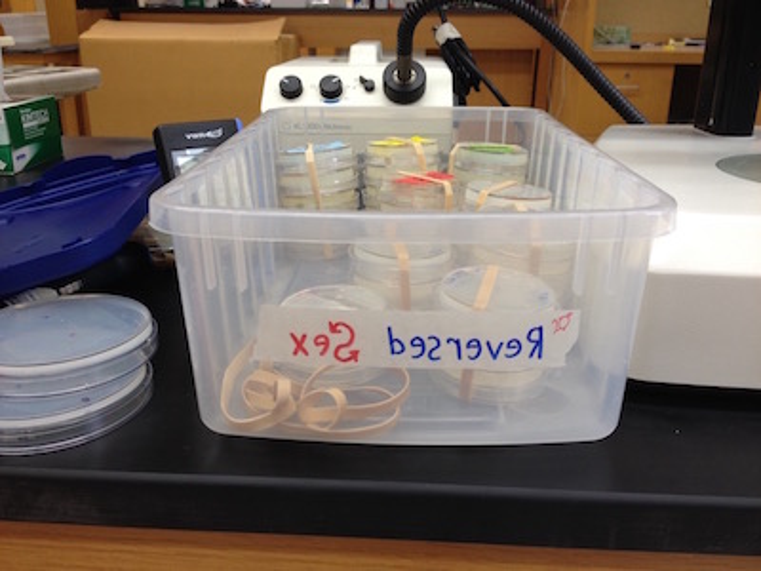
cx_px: 380
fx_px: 769
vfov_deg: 40.7
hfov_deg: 52.6
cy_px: 286
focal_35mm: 35
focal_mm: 4.28
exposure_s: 1/24
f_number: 2.4
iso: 64
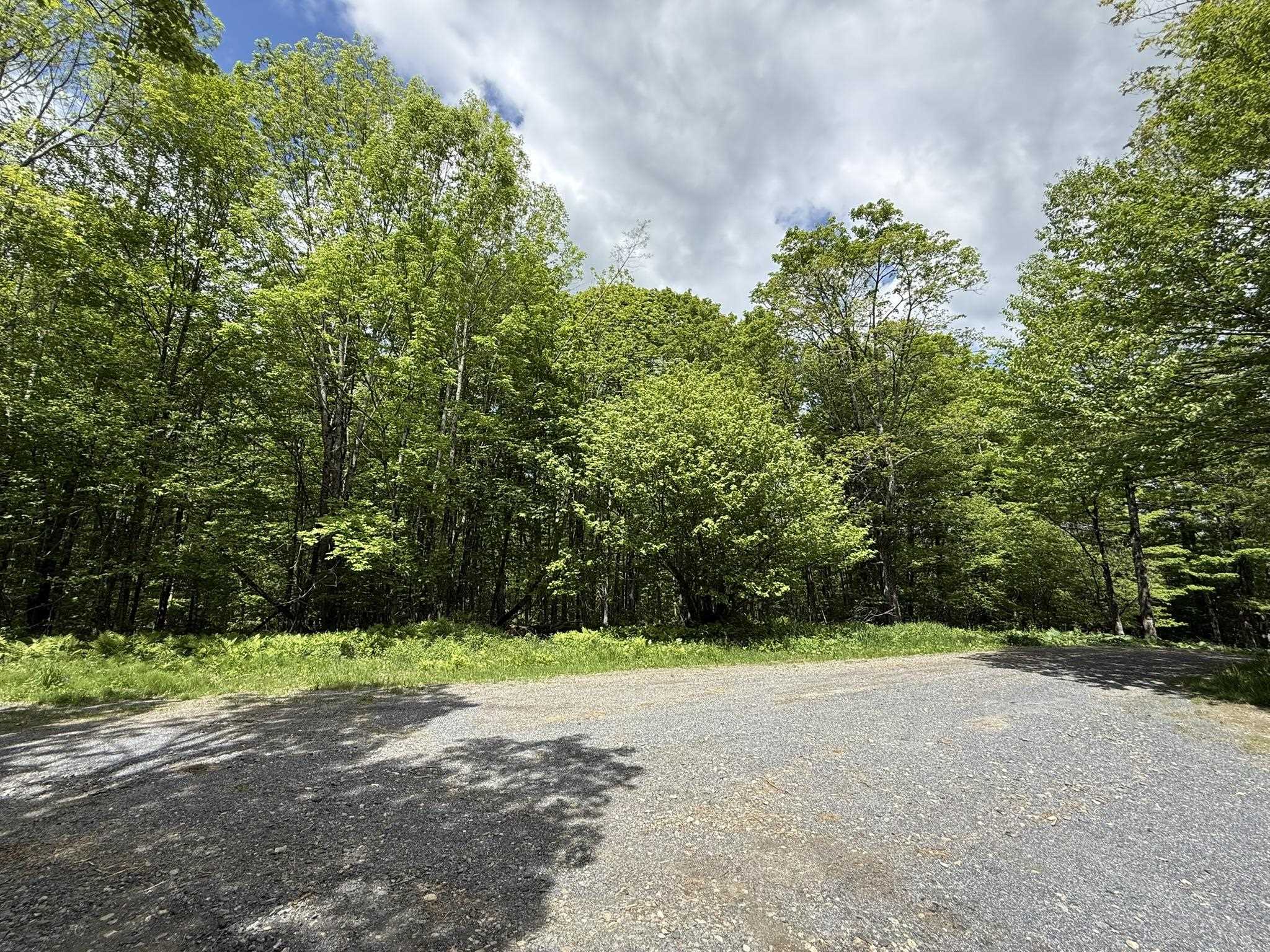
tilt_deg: +11.3
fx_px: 514
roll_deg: +0.8
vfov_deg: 85.7
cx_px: 635
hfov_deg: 102.1
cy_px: 476
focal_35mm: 14
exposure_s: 1/985
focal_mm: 2.22
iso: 64
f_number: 2.2
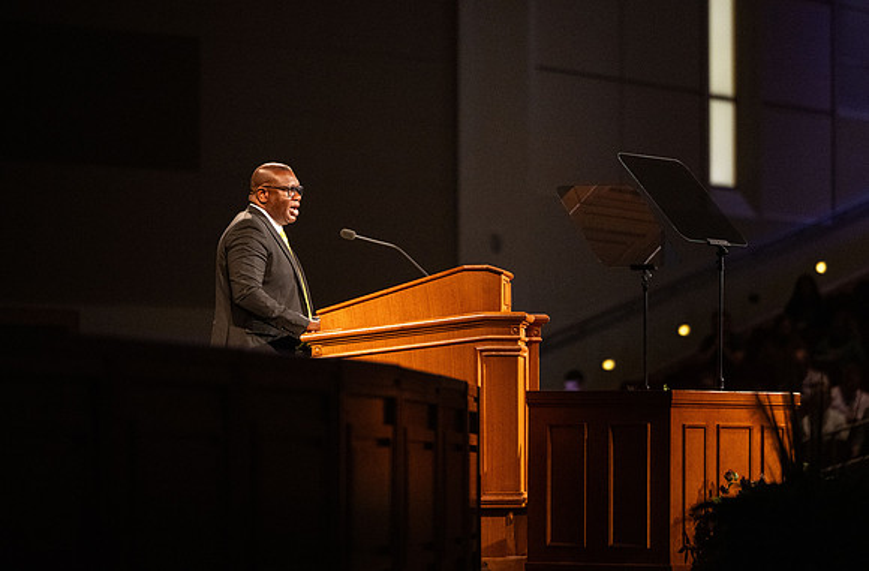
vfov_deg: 6.5
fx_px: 5011
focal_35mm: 209
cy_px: 237
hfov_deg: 9.9
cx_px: 501
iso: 5000
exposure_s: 1/320
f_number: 2.8
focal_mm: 180
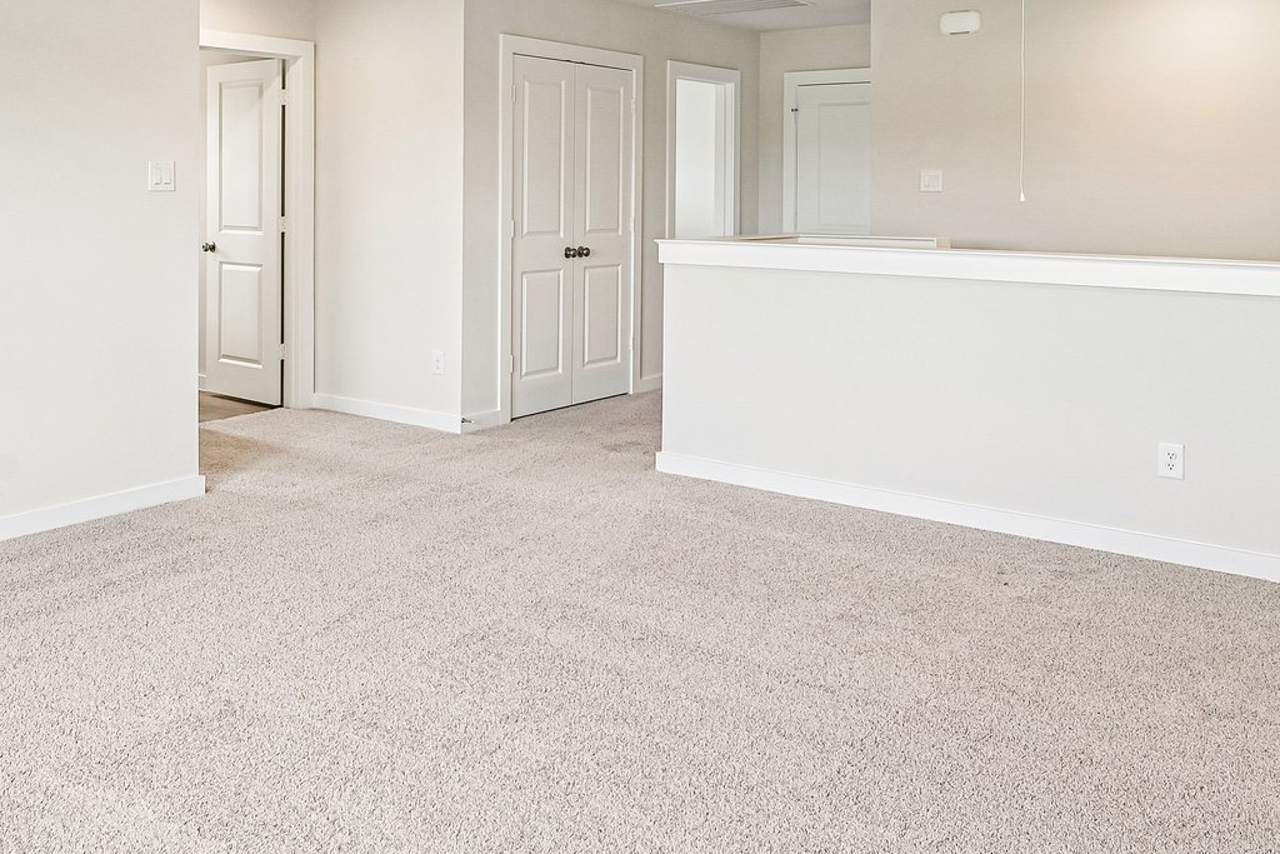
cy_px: 174
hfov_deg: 55.1
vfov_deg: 37.5
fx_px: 1209
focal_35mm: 34
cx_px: 475
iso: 400
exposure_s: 1/40
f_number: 8
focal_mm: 17
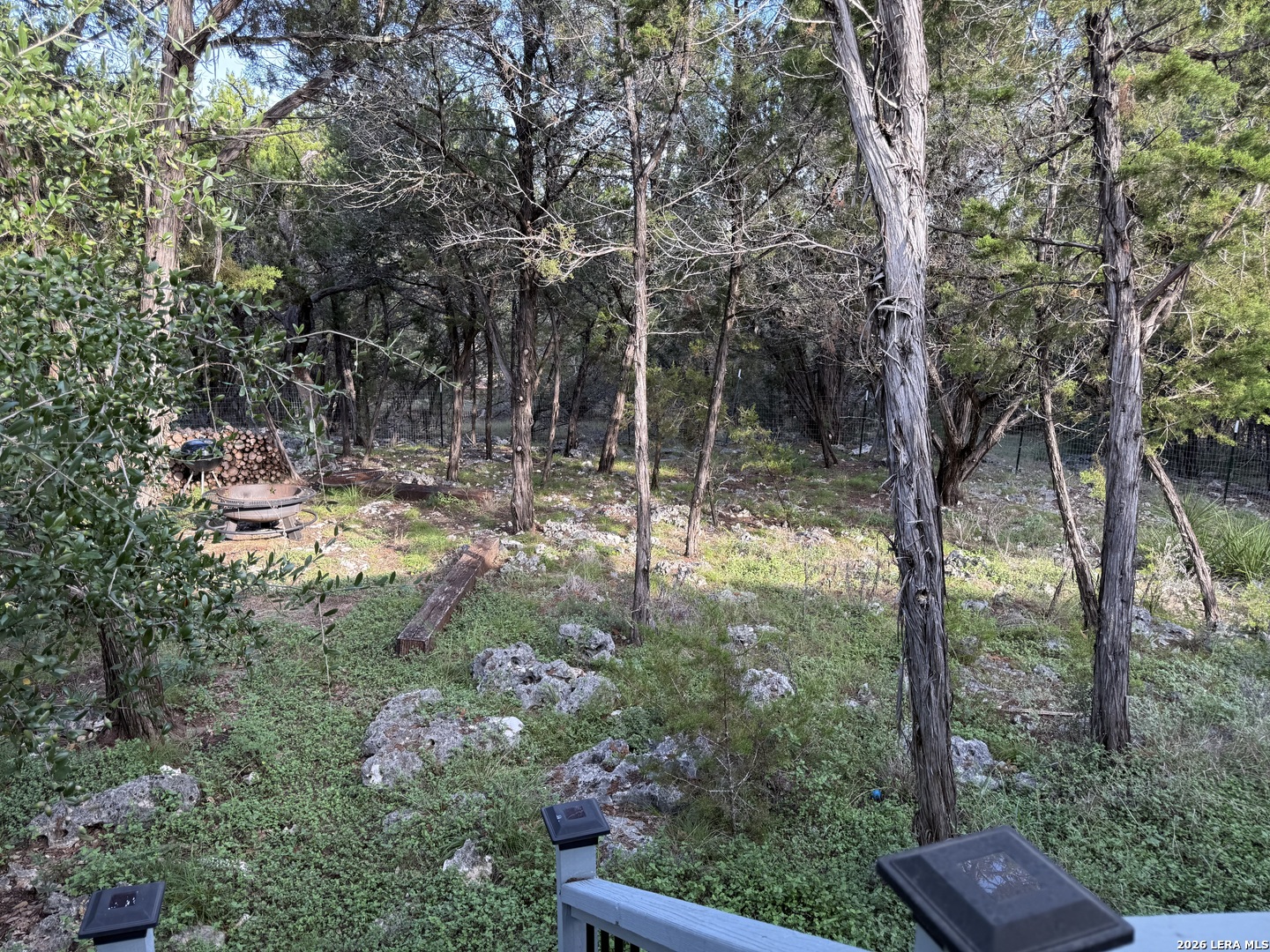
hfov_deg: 71.6
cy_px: 476
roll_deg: -0.6
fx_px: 881
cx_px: 635
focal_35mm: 24
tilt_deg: -13.3
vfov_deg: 56.8
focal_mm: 6.76
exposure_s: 1/151
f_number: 1.78
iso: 64
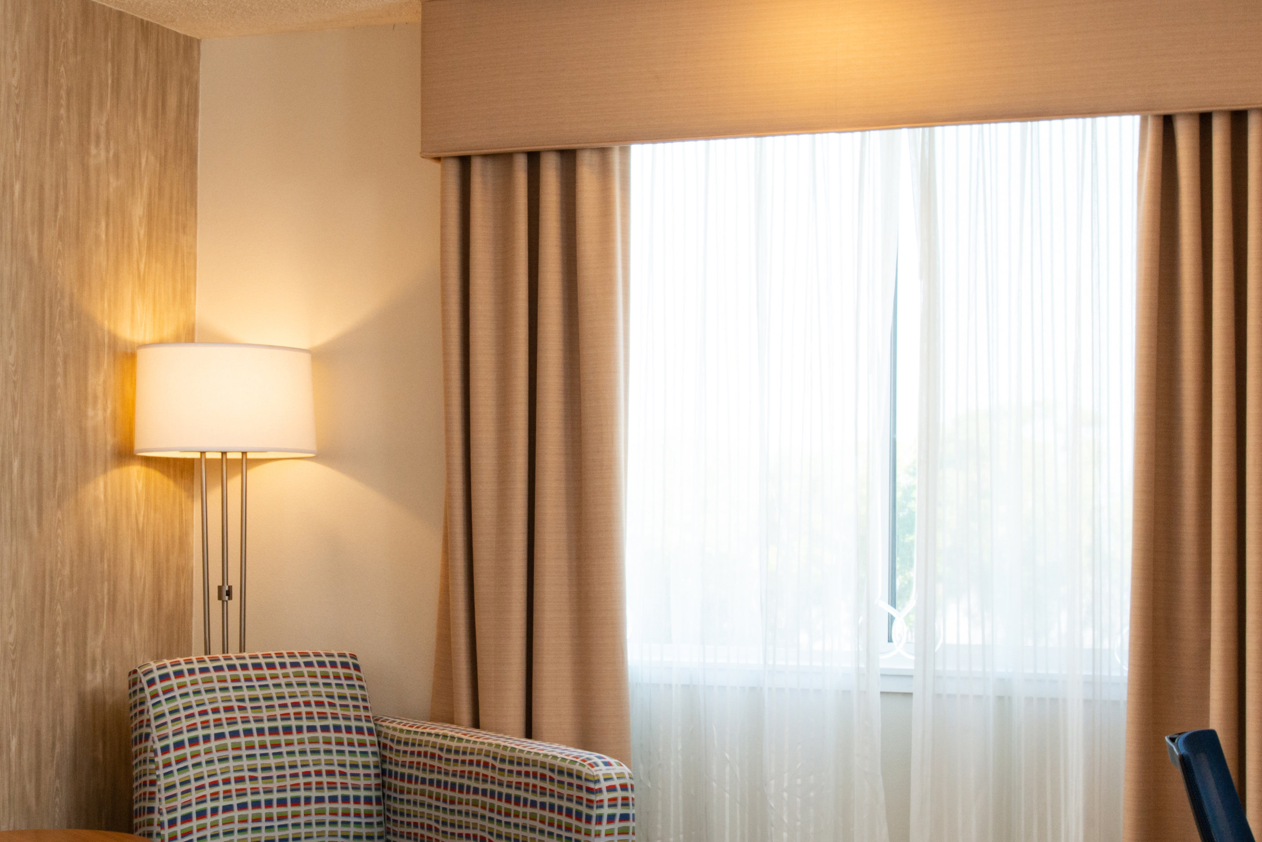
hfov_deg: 31.7
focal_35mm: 63
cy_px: 998
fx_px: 2209
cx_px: 432
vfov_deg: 20.3
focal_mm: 24
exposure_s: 1/40
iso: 640
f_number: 9.5
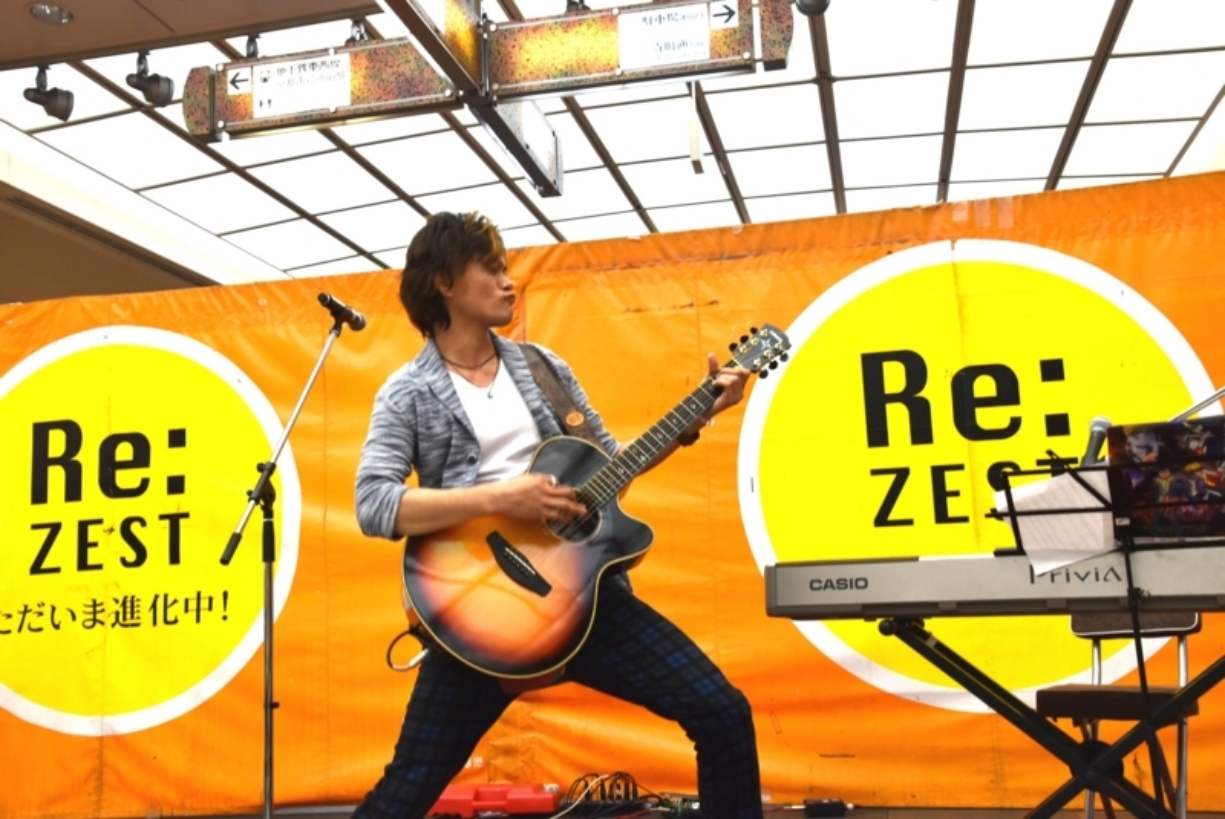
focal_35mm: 39
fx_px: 1328
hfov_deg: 49.5
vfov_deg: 34.3
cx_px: 612
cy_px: 410
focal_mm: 26
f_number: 5.6
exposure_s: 1/125
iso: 400
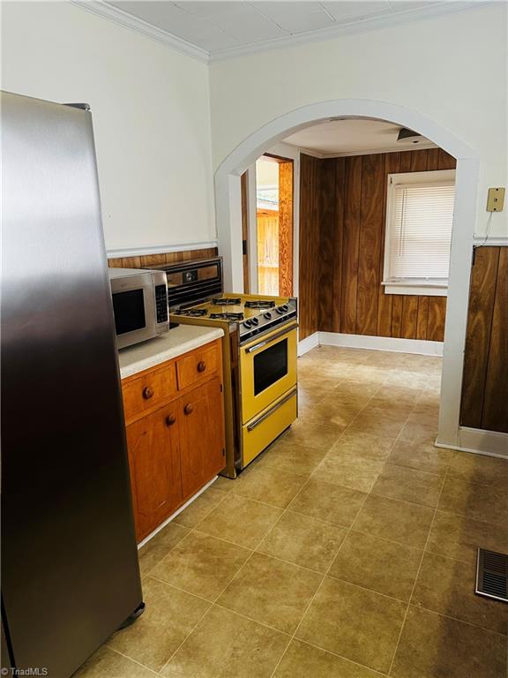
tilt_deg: -13.1
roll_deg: +1.8
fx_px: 470
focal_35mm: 24
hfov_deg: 56.8
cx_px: 254
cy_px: 339
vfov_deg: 71.6
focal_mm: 6.86
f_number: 1.78
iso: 320
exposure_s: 1/60
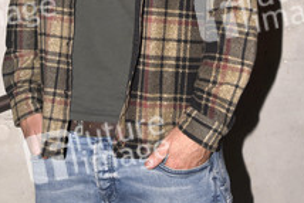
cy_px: -62
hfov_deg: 23.6
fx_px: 727
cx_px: 138
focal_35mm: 86
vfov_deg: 15.2
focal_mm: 46
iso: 800
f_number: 6.3
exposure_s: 1/125
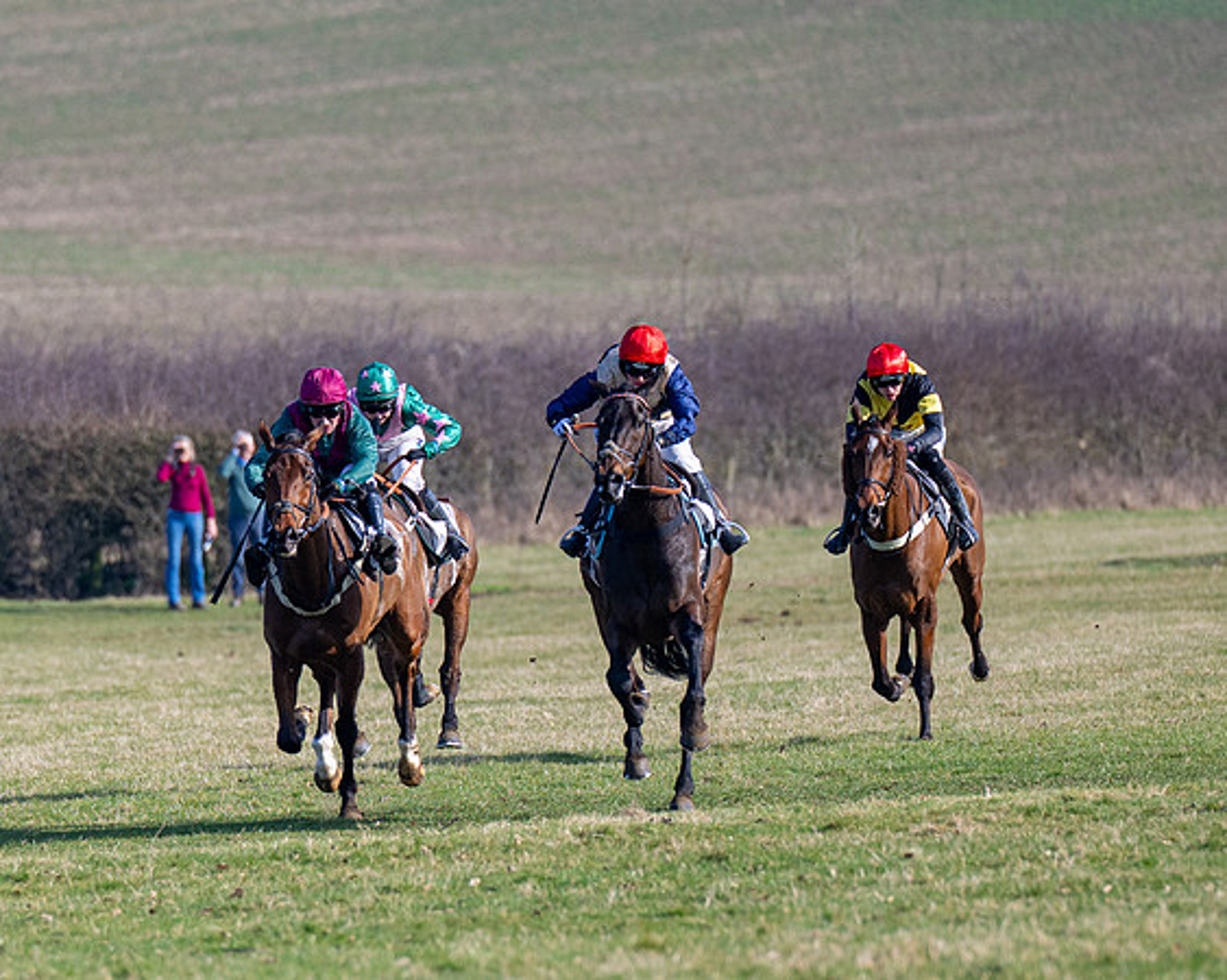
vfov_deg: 2.5
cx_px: 157
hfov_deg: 3.2
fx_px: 22135
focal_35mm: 610
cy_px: 745
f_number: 2.8
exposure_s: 1/1600
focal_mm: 200
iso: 100
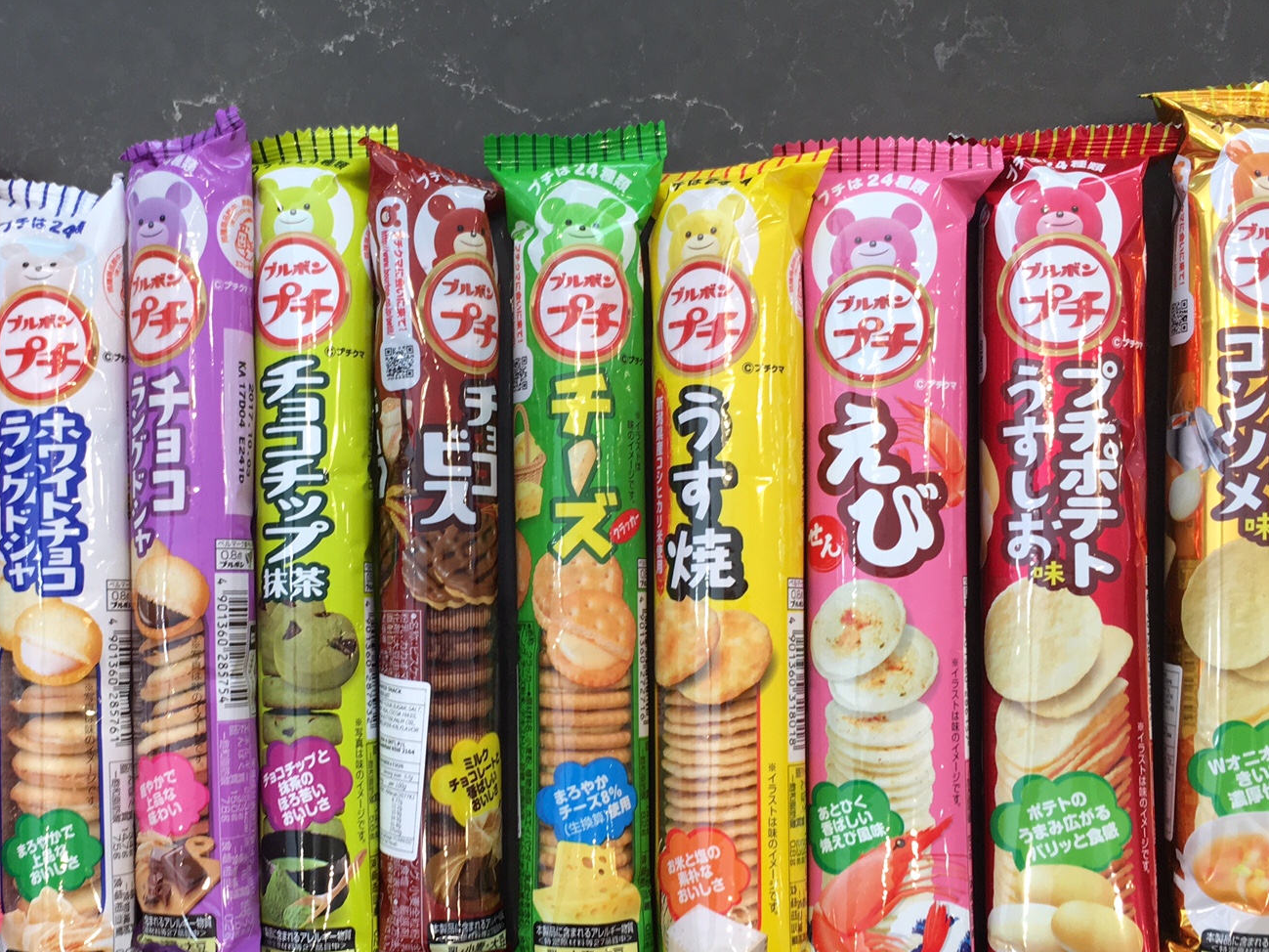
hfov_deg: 41.6
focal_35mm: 45
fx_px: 1650
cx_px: 444
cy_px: 549
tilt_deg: -88.5
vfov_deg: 32.1
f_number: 2.2
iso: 32
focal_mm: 4.15
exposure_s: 1/50
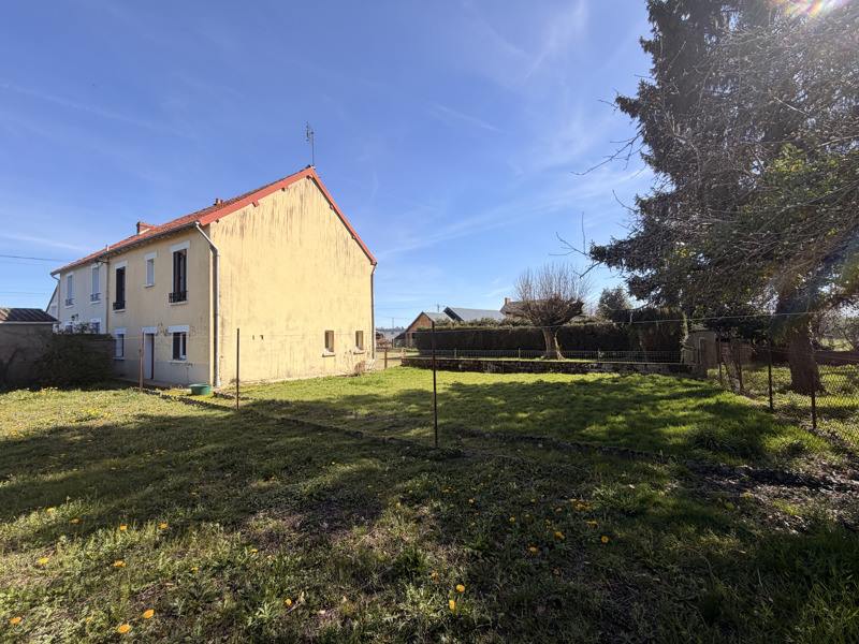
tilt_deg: +1.7
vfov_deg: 85.7
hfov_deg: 102.1
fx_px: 347
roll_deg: +1.5
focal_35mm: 14
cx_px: 430
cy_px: 322
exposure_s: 1/770
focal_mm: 2.22
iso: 25
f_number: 2.2
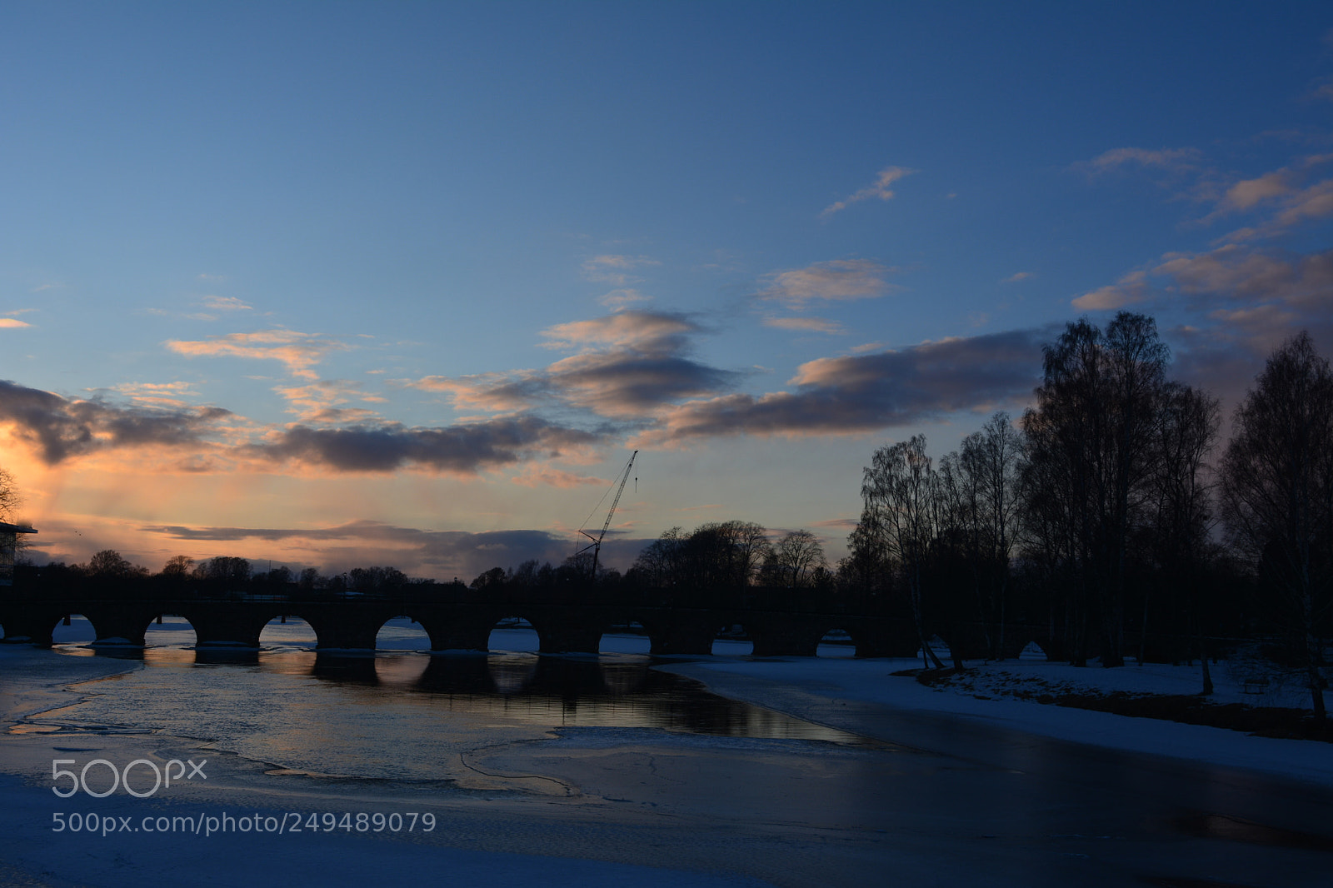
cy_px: 444
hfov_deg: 49.6
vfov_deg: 34.2
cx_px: 666
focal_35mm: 39
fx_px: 1444
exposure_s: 1/250
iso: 110
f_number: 8
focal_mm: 26
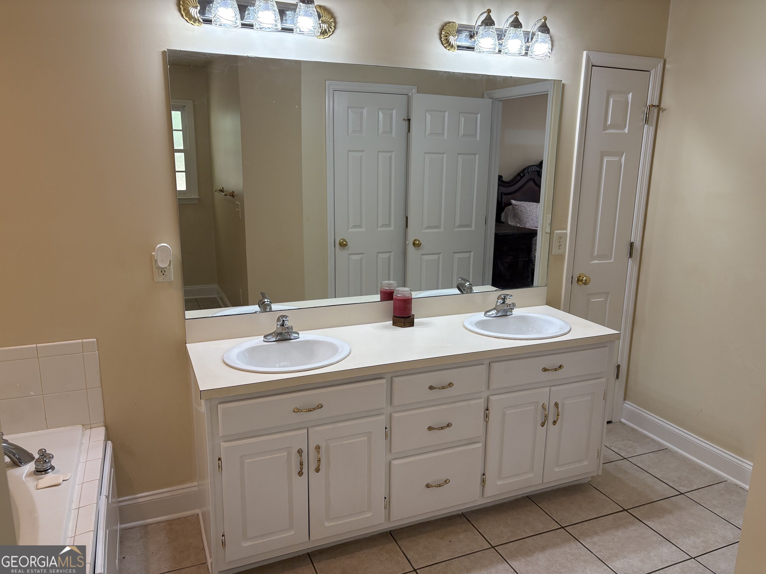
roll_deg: -0.7
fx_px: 575
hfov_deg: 67.3
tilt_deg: -11.7
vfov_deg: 53.1
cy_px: 287
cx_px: 383
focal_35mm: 26
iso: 125
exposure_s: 1/122
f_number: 1.6
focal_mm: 5.96
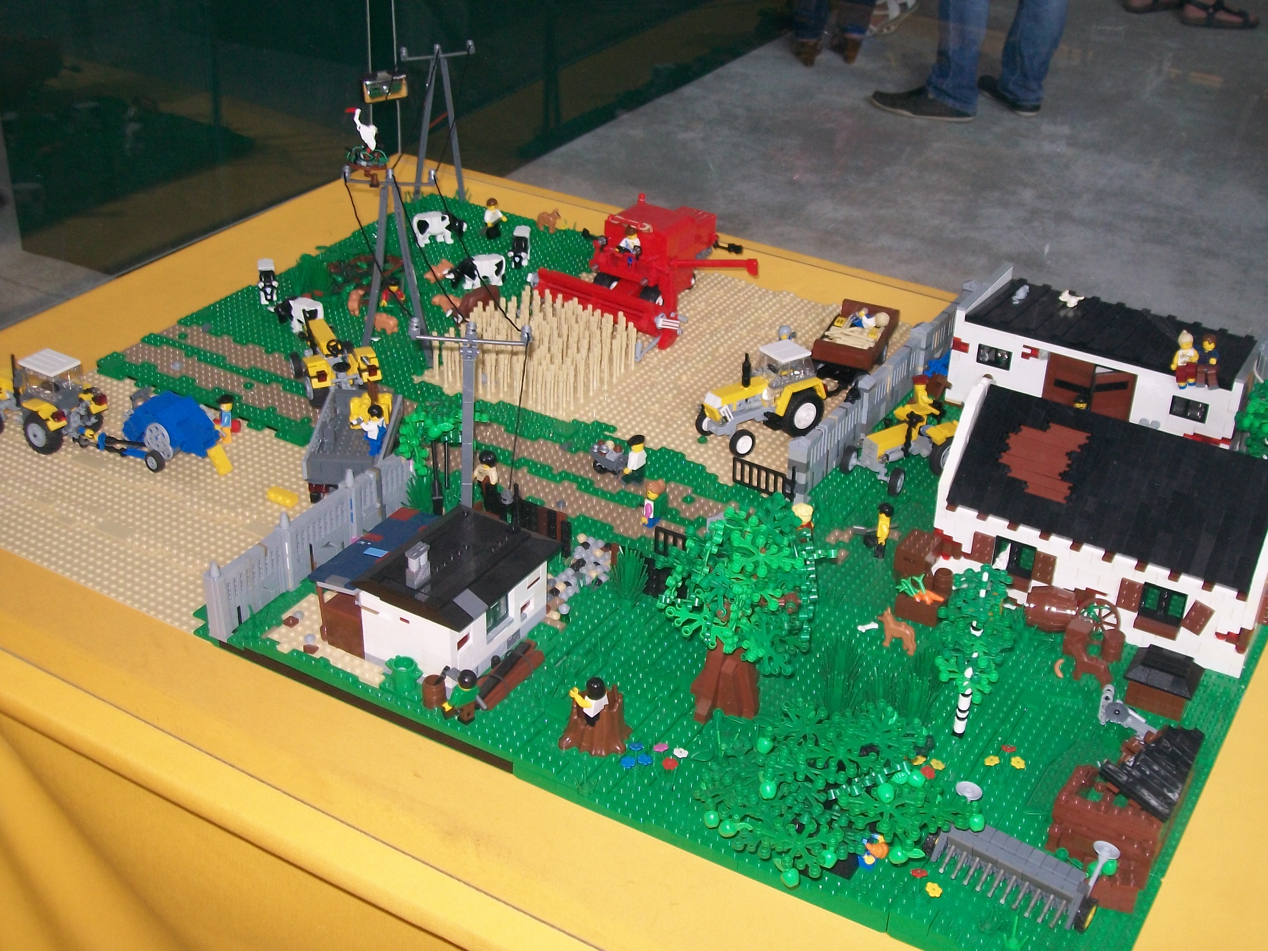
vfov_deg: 32.2
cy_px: 476
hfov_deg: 42.1
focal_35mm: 45
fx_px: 1648
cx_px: 634
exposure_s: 1/40
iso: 80
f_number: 3
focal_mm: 7.6
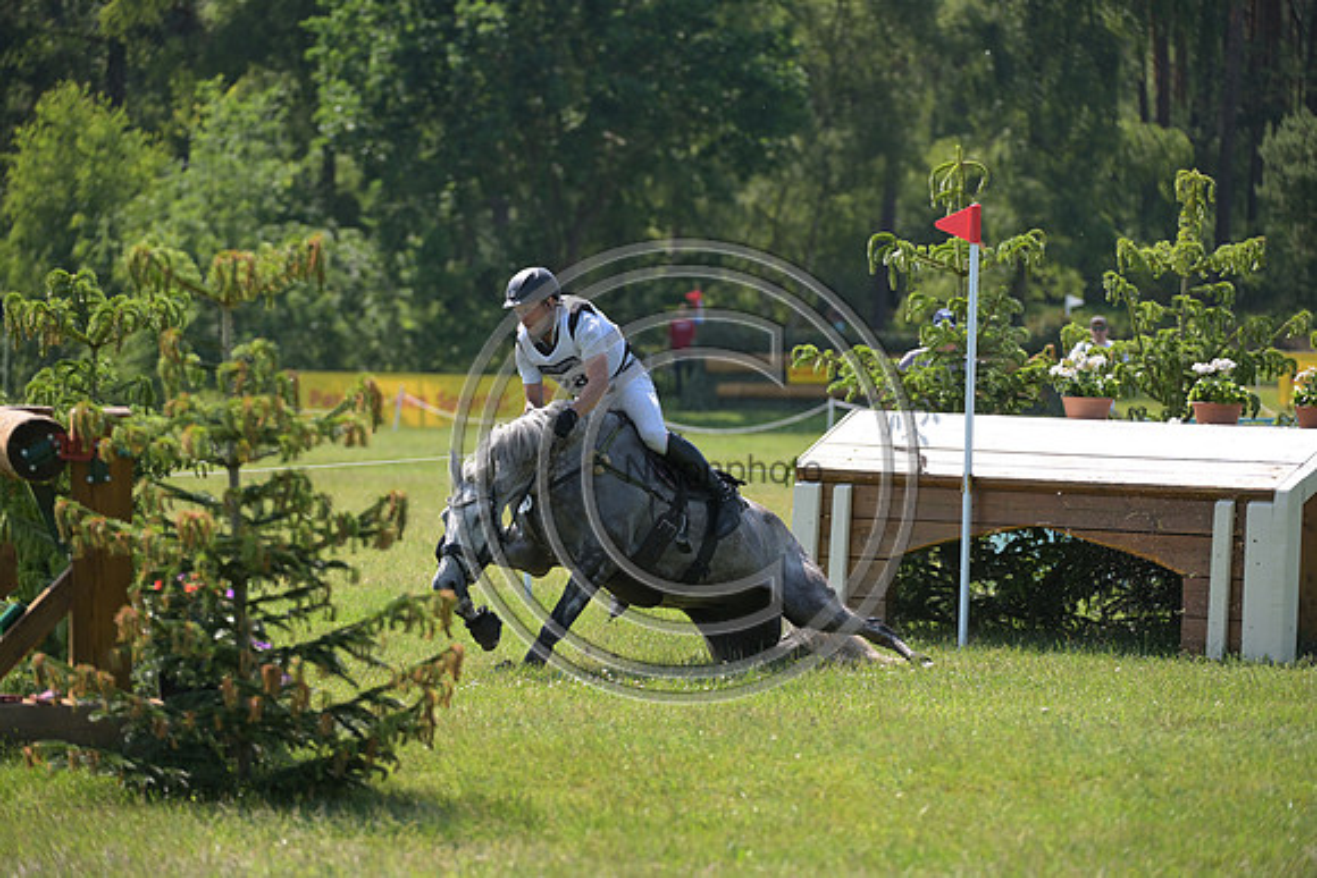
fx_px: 8050
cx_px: 658
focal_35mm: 220
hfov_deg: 9.4
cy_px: 439
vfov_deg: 6.2
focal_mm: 220
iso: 400
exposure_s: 1/1250
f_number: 5
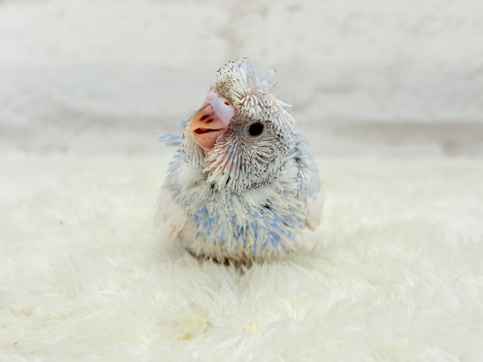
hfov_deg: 36.8
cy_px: 181
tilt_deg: -9.9
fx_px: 726
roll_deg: +1.3
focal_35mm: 52
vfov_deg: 28.0
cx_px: 242
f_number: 1.6
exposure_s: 1/100
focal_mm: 5.96
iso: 64
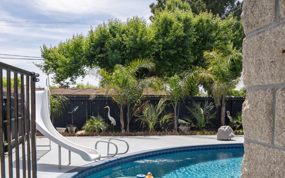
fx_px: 272
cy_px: 129
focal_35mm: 35
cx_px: 114
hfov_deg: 54.9
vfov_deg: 35.6
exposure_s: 1/160
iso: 100
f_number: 10
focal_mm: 16
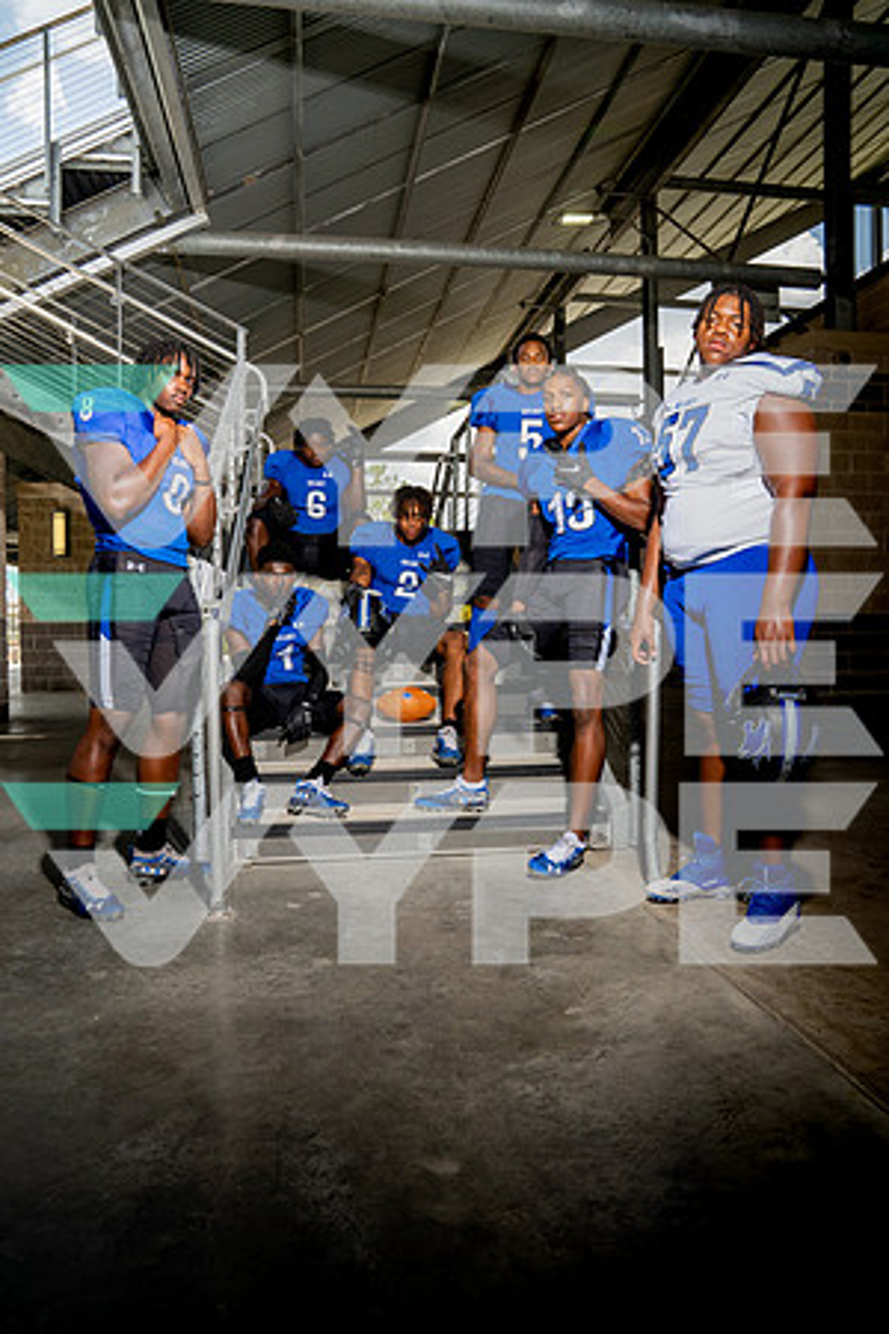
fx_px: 889
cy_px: 667
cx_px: 444
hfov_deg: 53.1
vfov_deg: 73.7
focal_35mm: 24
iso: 100
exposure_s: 1/250
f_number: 8
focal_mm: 24
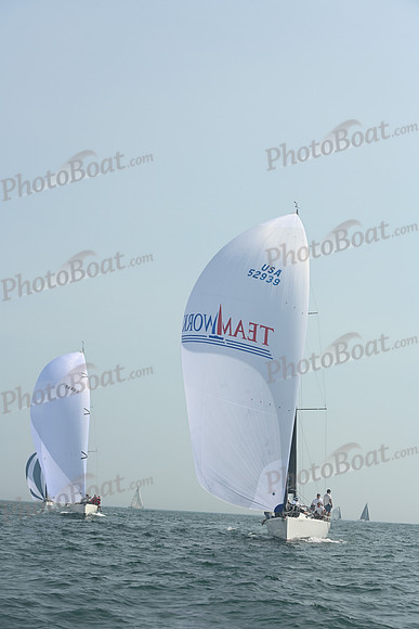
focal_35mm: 70
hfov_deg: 19.5
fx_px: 1221
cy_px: 314
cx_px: 210
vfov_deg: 28.8
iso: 320
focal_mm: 70
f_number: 9
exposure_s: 1/1250
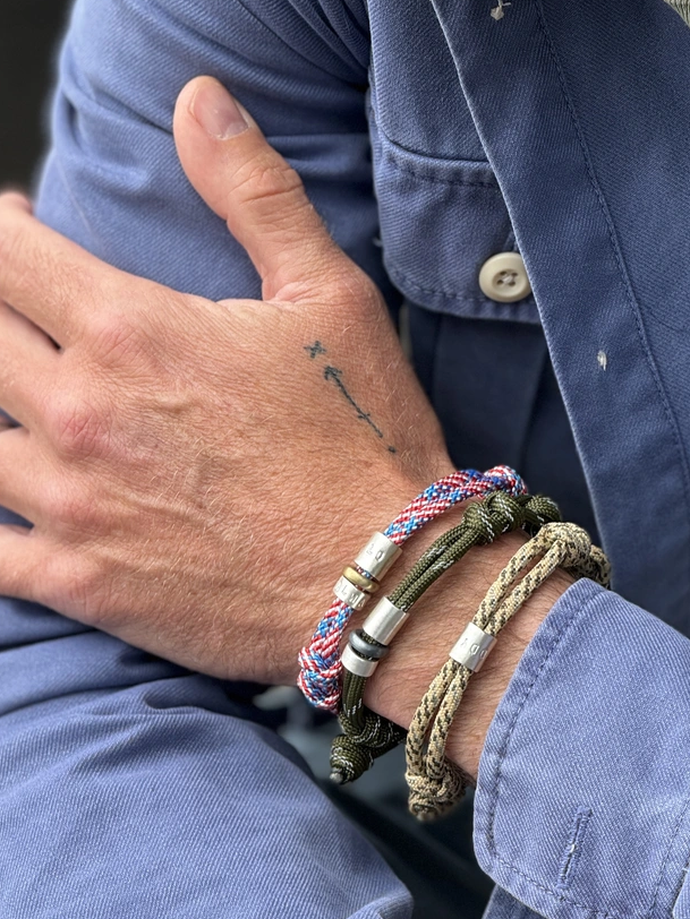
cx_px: 323
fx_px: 3455
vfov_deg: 15.2
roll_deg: -2.8
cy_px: 481
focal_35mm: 130
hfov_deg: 11.4
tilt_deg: -20.8
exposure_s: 1/270
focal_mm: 15.66
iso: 50
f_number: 2.8
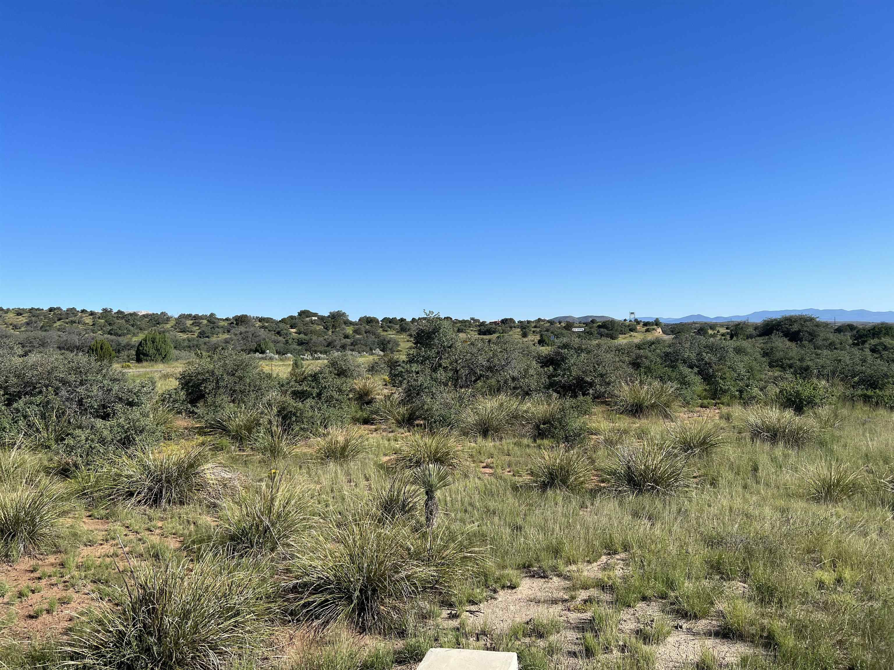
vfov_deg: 53.1
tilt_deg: +0.8
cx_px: 447
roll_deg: +2.0
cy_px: 335
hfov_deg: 67.3
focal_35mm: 26
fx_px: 671
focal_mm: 5.7
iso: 50
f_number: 1.5
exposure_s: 1/4444
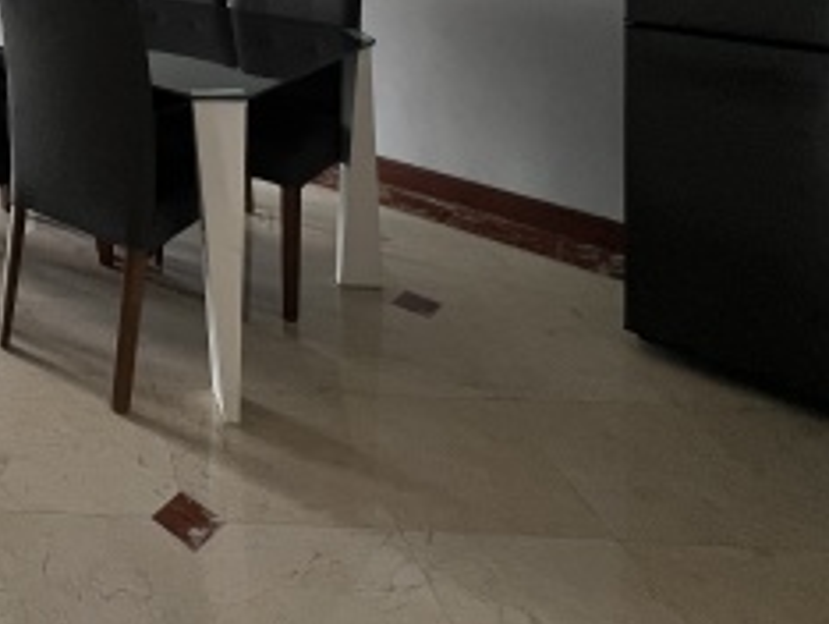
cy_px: -167
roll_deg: +0.9
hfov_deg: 43.1
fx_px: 815
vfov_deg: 32.6
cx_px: -66
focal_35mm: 34
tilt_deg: -0.2
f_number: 1.8
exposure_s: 1/99
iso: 100
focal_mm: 1.57
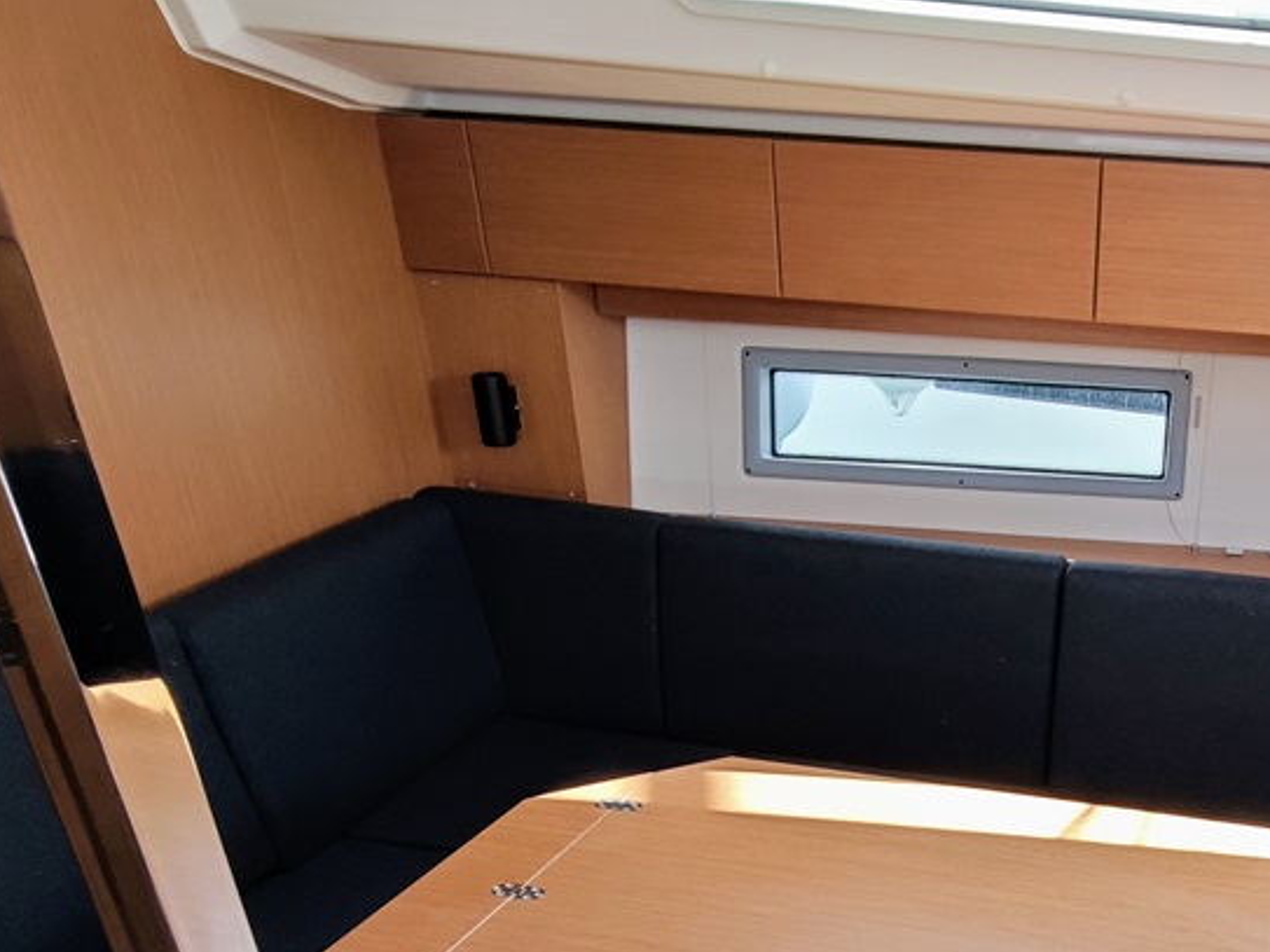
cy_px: 821
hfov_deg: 50.8
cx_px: 1071
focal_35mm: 33
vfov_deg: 40.3
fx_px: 1210
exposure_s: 1/50
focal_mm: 2.16
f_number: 2.2
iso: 100
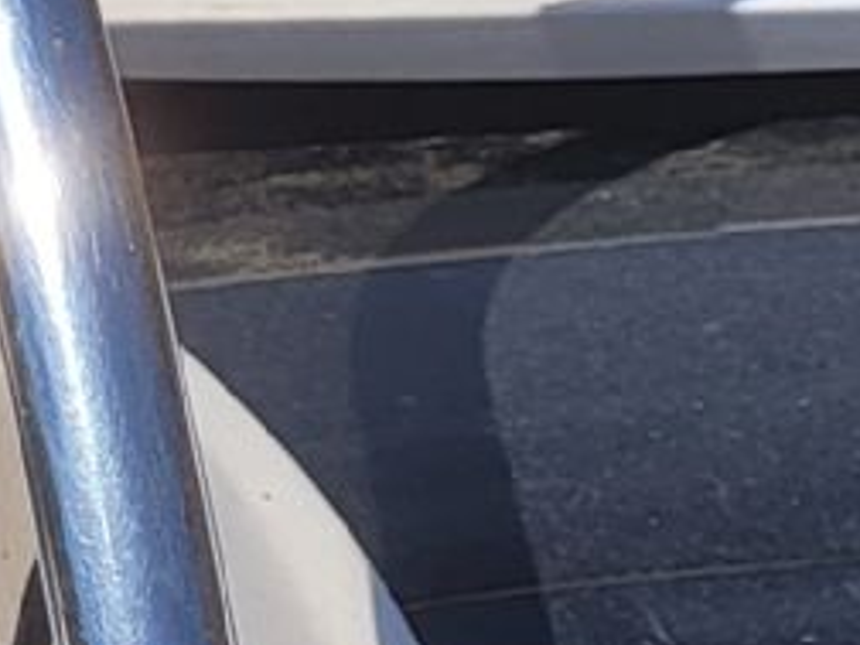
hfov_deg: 9.9
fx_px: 4919
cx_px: 102
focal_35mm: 198
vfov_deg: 7.4
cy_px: 969
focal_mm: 5.4
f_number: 1.8
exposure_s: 1/5116
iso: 40
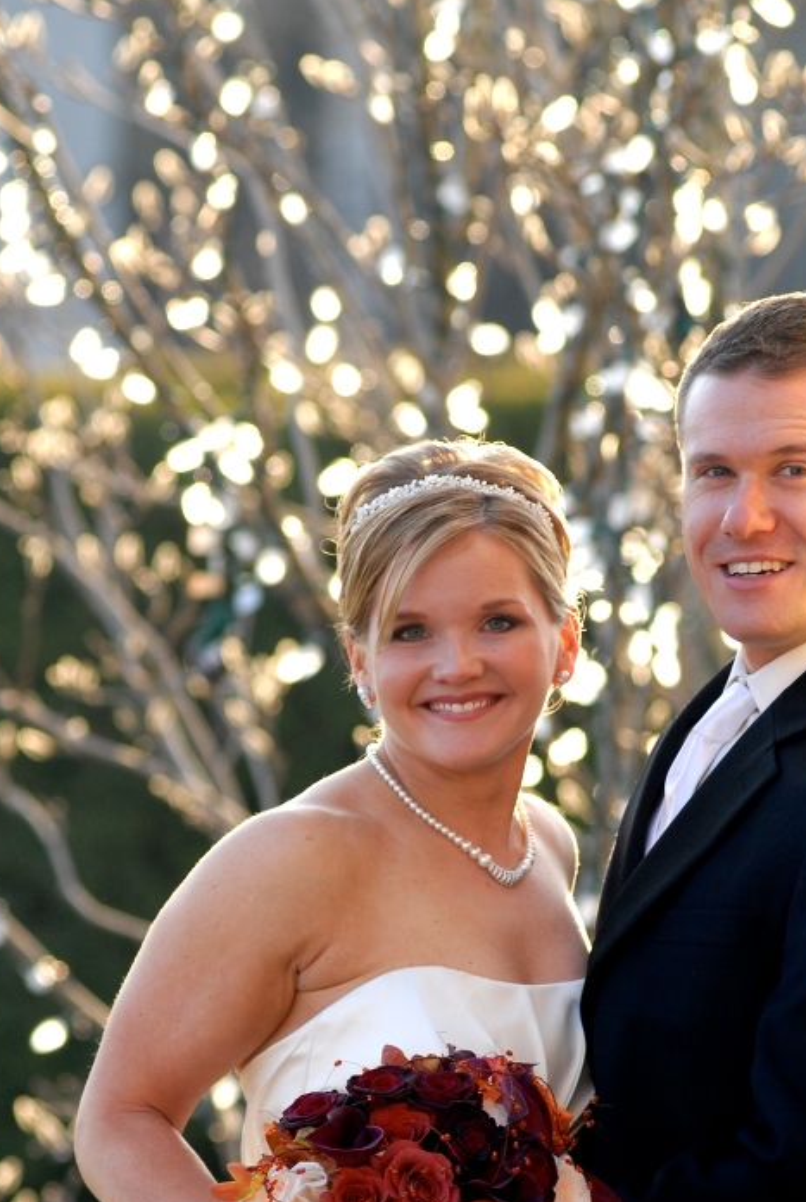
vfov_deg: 5.2
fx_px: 13219
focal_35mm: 395
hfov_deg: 3.5
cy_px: 917
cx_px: 444
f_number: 5.6
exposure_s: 1/250
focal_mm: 160
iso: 200
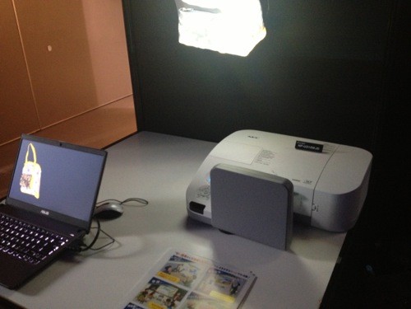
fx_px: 416
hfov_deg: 52.6
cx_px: 206
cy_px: 154
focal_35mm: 35
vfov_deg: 40.7
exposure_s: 1/20
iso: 320
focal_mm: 4.28
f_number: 2.4
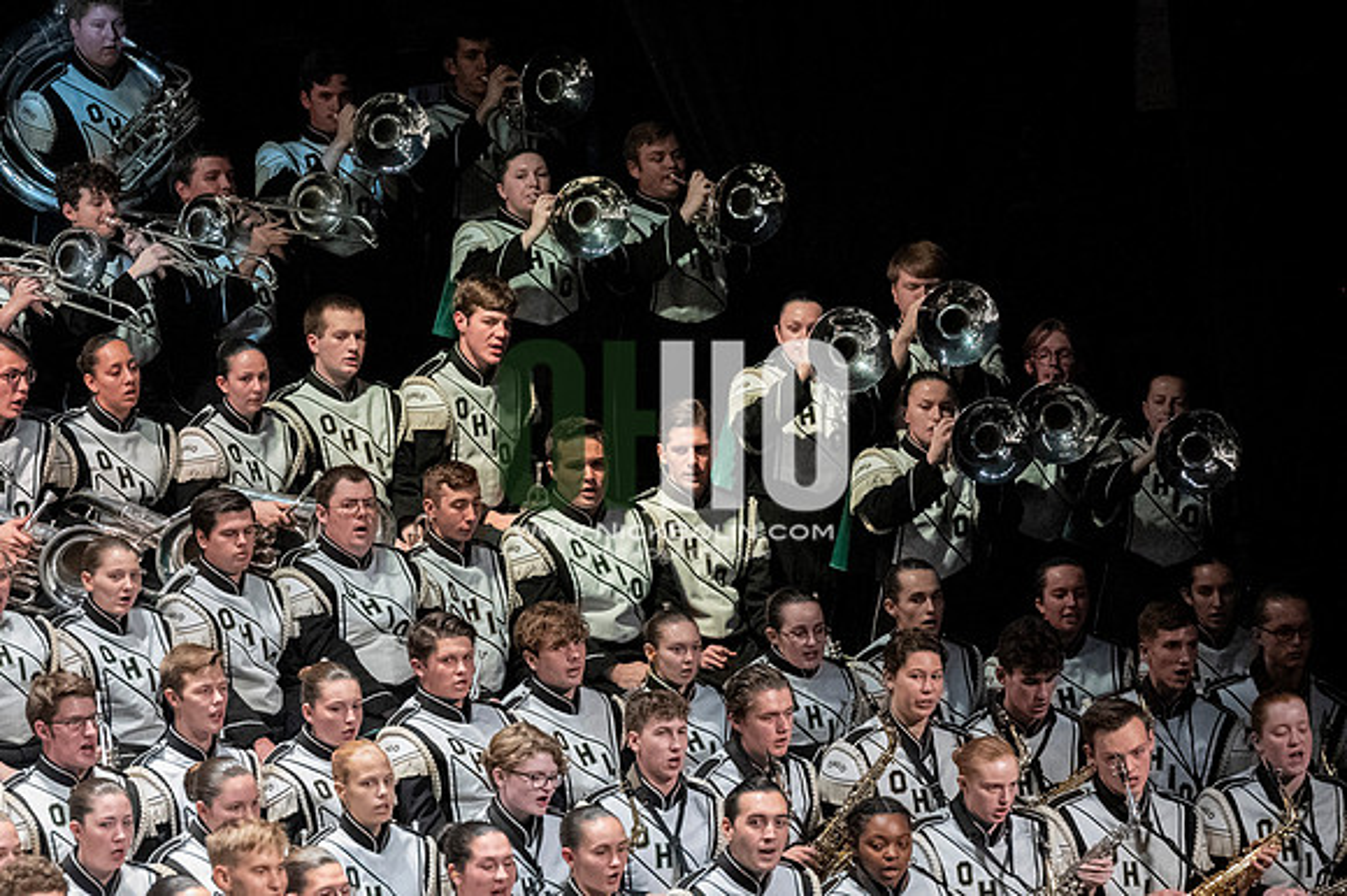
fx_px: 9797
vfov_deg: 5.2
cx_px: 674
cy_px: 448
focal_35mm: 262
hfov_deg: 7.9
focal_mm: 175
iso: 5000
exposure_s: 1/500
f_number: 4
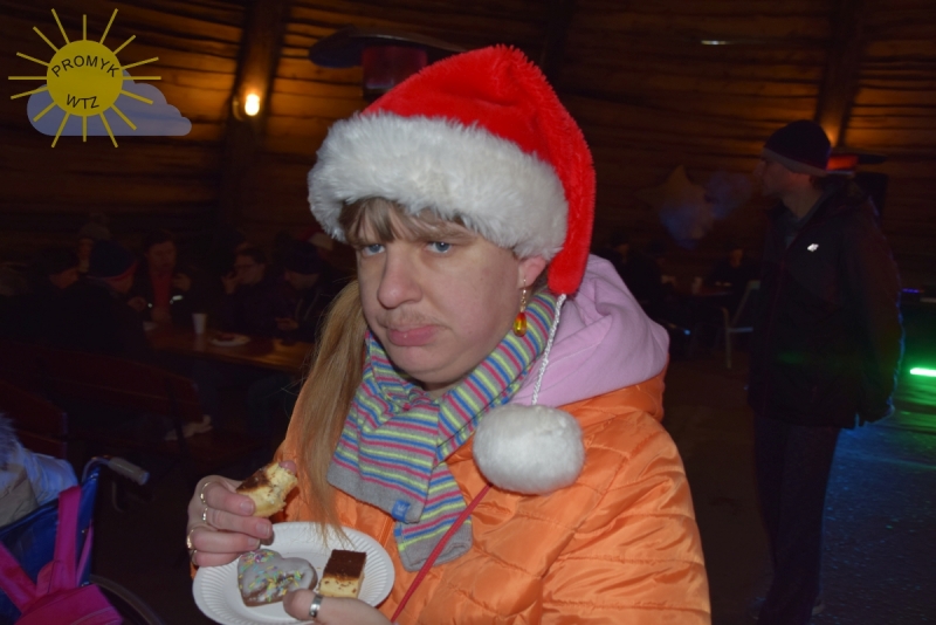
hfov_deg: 59.5
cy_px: 312
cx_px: 468
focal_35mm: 32
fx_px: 819
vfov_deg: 41.7
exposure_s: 1/60
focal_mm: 21
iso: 400
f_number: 3.8
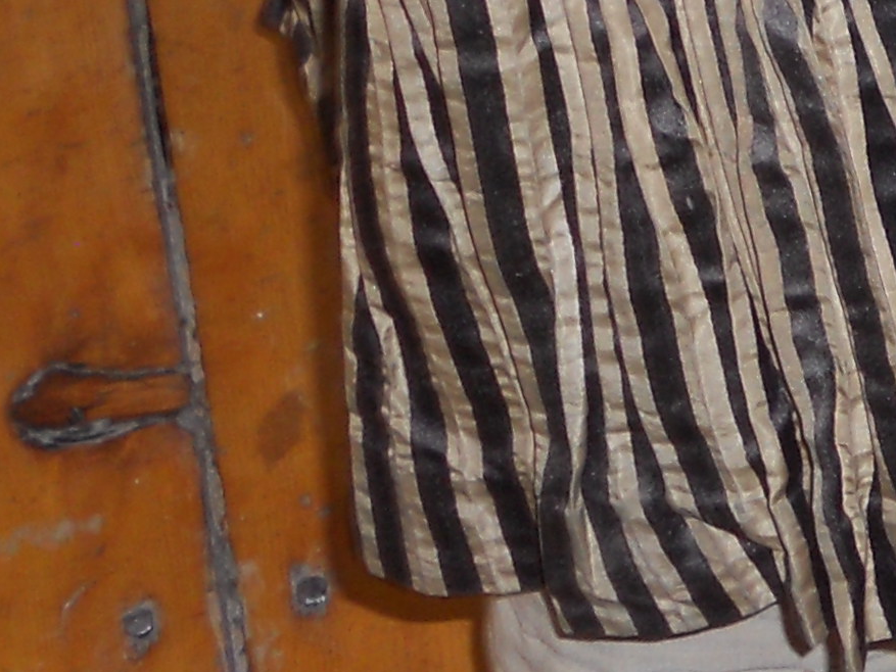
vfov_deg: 10.0
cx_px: 1535
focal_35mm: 146
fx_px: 3780
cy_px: -176
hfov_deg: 12.5
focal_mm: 5.8
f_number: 3.5
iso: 80
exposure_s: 1/25
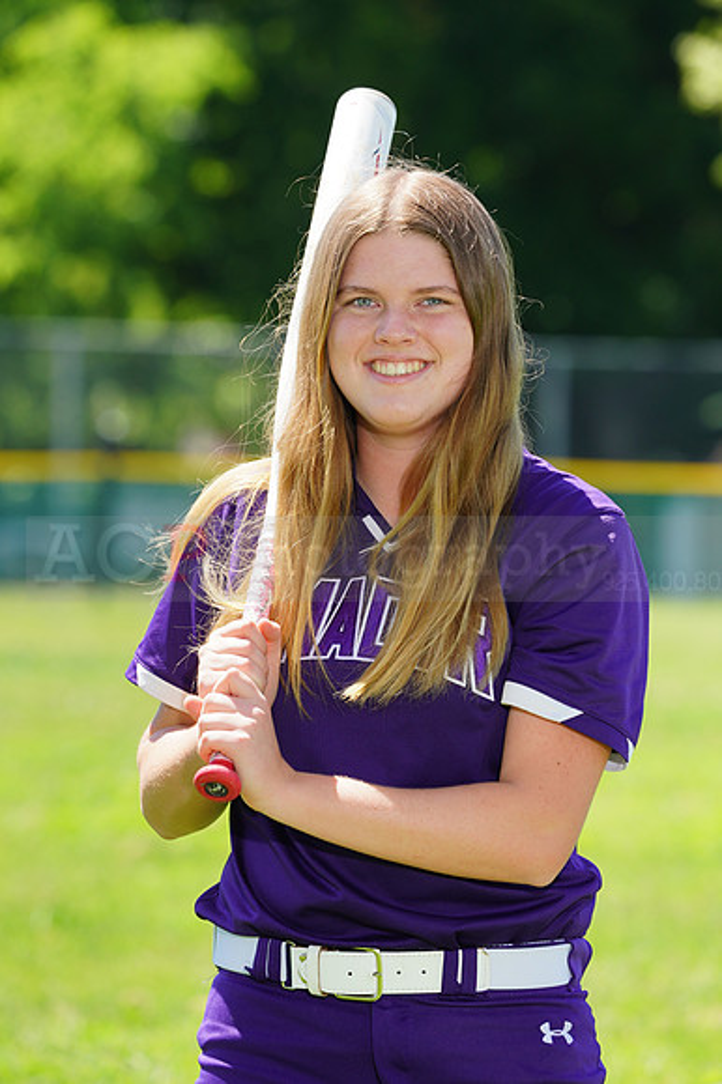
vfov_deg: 6.9
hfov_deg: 4.6
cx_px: 361
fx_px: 9035
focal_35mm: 300
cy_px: 542
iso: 200
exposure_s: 1/200
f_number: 9
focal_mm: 300
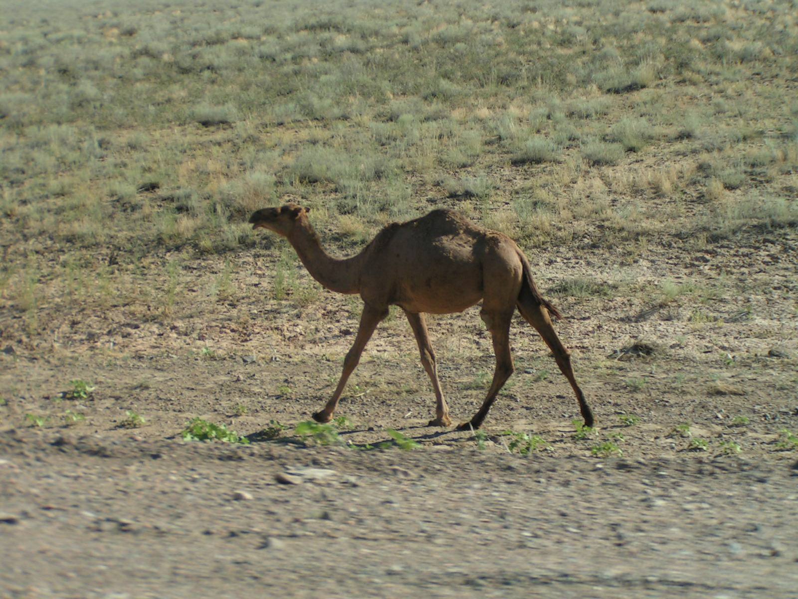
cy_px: 300
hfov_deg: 21.5
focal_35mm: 91
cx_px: 399
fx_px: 2098
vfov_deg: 16.2
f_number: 3.2
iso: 50
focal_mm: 13.9
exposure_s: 1/800
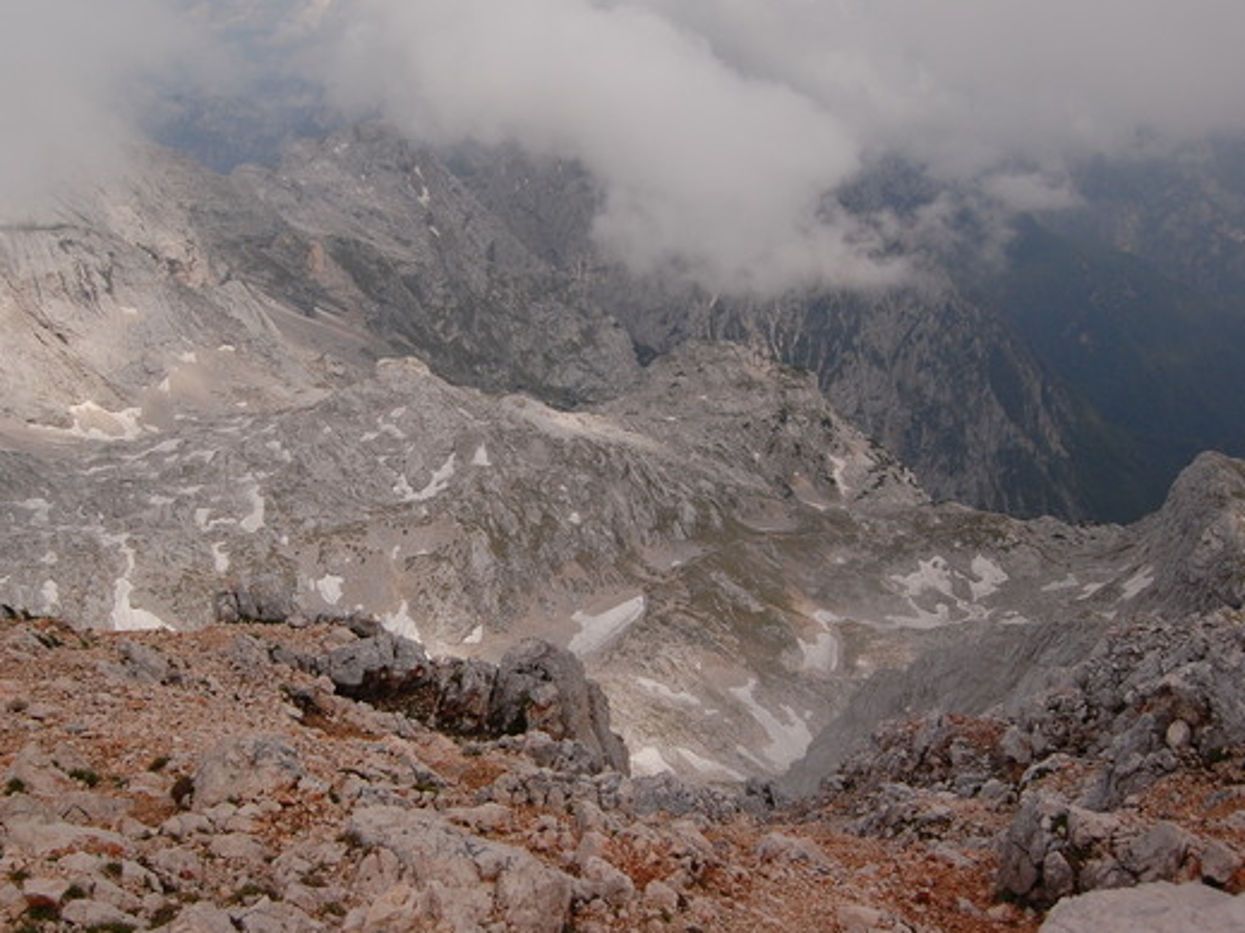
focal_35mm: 32
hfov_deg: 56.7
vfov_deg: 44.1
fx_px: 1151
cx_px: 552
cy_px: 456
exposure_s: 1/1250
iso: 400
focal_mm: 18
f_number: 5
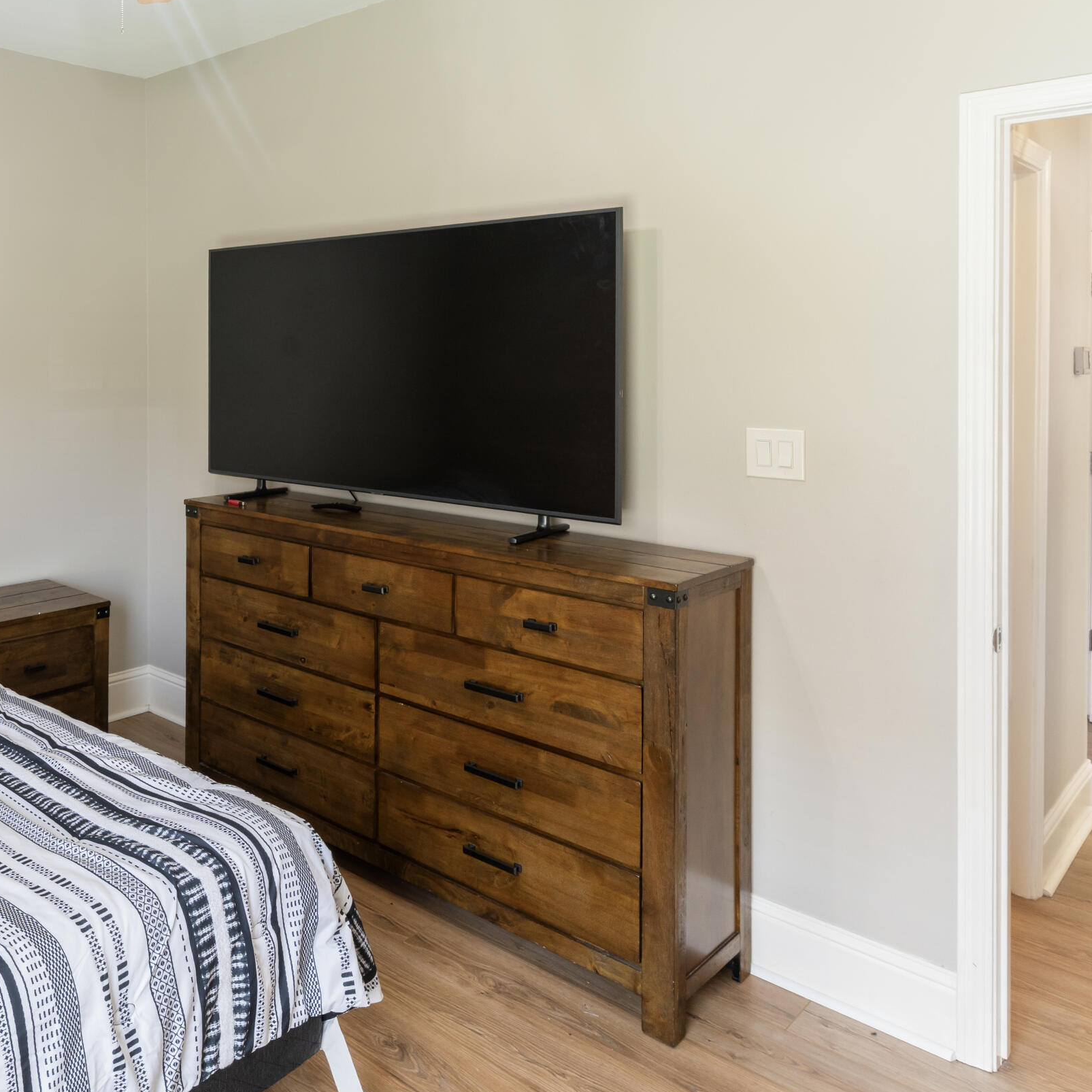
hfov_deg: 51.4
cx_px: 88
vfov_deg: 58.5
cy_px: 426
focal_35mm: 27
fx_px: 964
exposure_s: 1/6
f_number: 9
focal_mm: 17
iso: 400
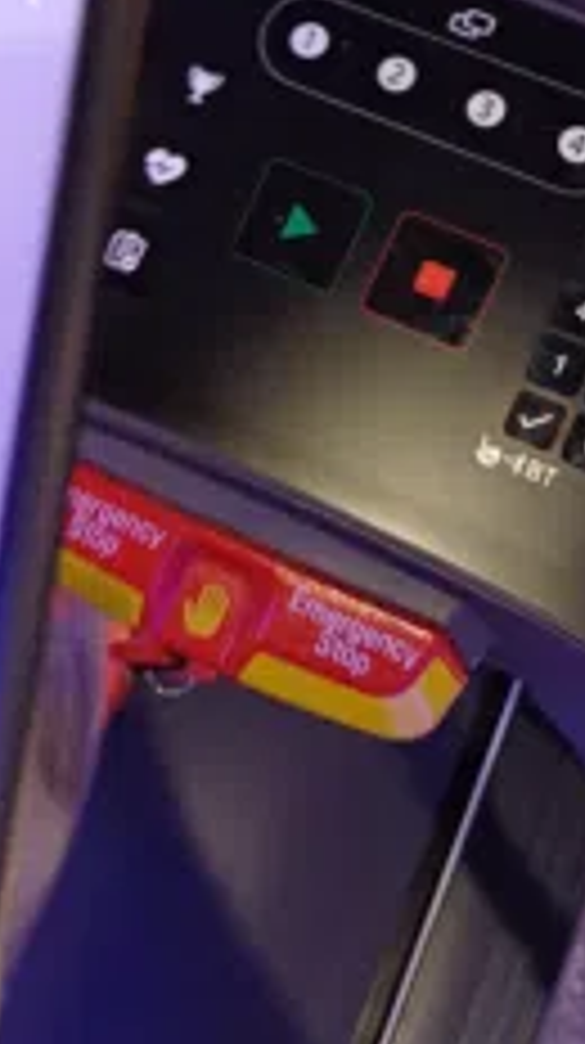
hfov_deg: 24.7
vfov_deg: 43.0
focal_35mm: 47
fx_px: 1300
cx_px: 63
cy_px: 333
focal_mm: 4.65
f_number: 1.8
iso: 250
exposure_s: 1/33.3
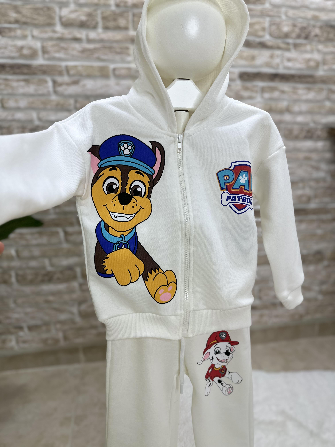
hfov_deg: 56.8
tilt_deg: -10.0
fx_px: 310
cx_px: 168
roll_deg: +0.7
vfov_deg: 71.6
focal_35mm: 24
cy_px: 224
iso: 50
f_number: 1.78
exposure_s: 1/108
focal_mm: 6.86
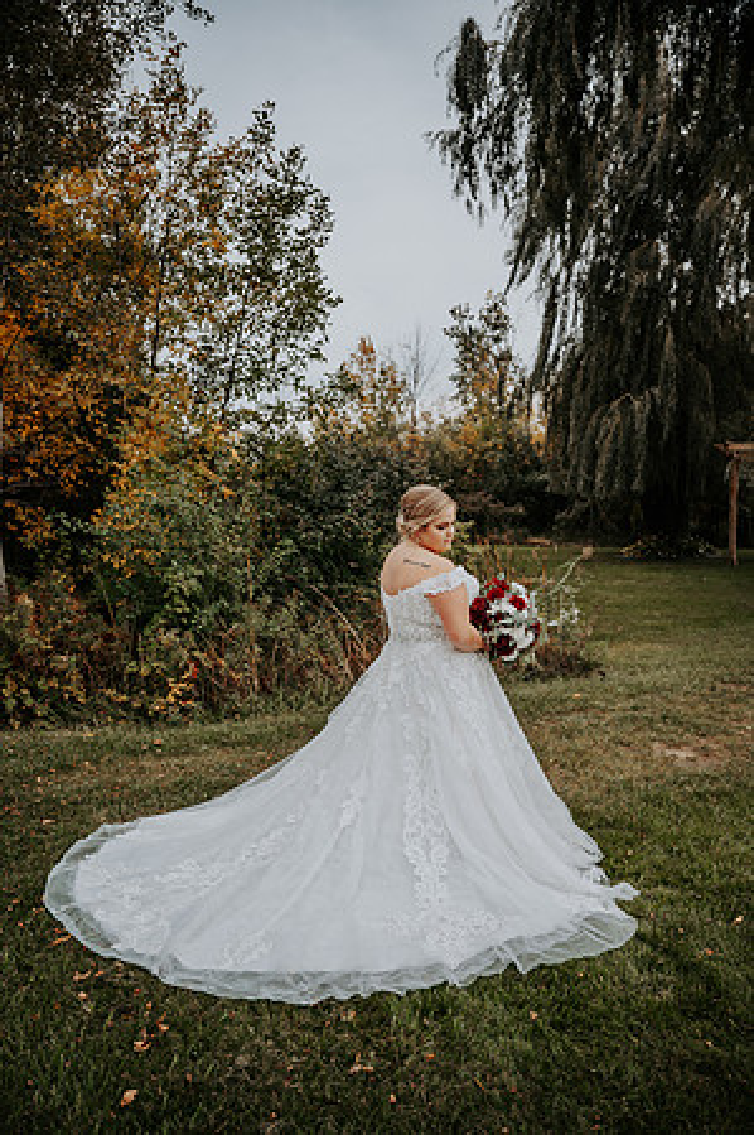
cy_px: 568
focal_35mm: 27
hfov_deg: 47.8
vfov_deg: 67.4
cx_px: 377
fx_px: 850
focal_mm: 27
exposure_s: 1/1000
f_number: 2.8
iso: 200
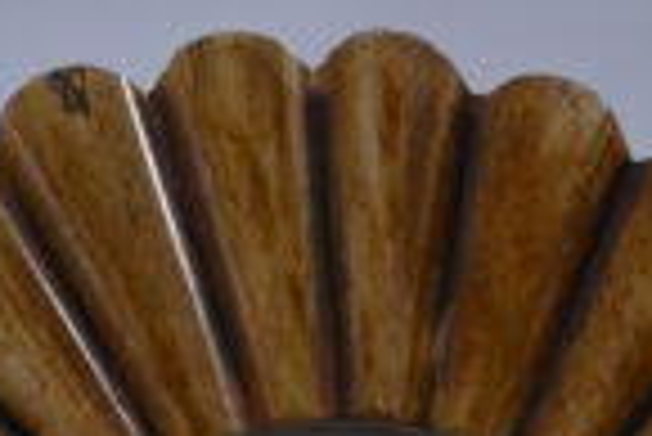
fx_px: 2774
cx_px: 328
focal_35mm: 153
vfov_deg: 8.6
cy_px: 775
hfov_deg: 13.4
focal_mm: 37
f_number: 9
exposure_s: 1/125
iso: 500
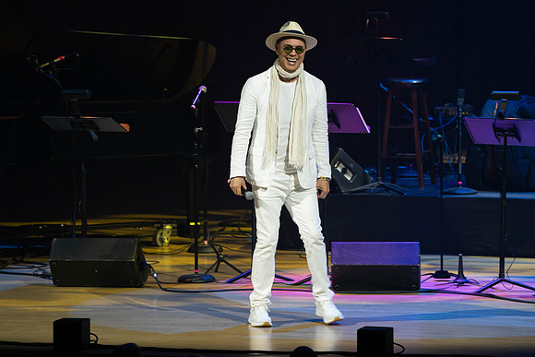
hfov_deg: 6.5
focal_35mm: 318
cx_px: 268
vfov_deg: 4.3
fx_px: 4727
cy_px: 178
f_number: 5.6
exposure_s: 1/100
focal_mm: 318
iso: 2500
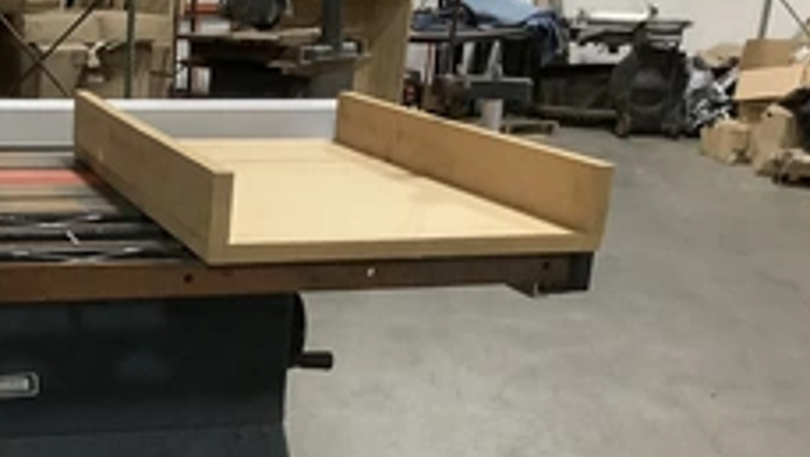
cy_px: 482
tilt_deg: -23.5
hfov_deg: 34.0
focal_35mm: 59
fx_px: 1268
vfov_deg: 19.7
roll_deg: -1.5
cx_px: 124
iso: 500
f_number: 2.4
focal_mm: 3.3
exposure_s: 1/30
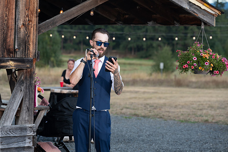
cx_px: 114
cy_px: 76
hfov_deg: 15.6
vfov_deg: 10.5
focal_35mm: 131
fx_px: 830
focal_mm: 131
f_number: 5.6
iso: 320
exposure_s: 1/125
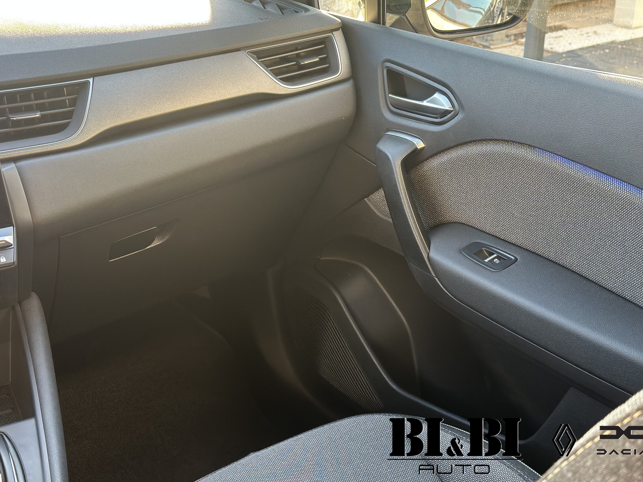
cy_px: 214
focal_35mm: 54
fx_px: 1003
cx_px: 305
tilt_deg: -24.6
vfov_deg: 27.0
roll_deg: -0.2
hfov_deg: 35.5
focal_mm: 6.86
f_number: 1.78
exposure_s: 1/79
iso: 125
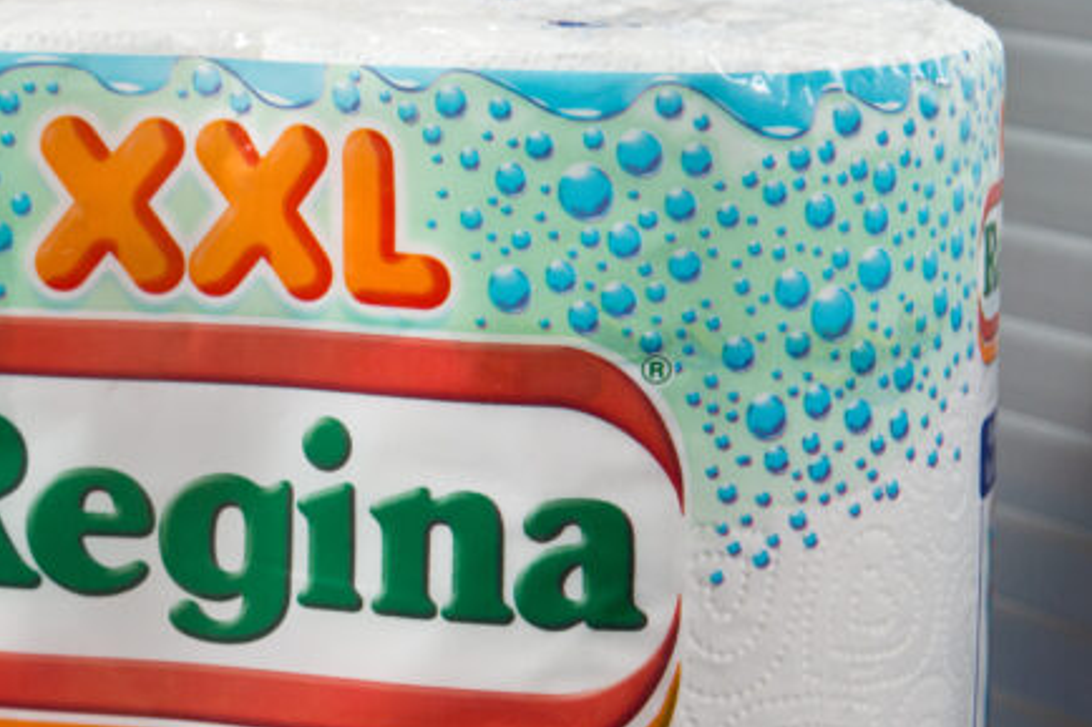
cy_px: 608
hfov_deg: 11.5
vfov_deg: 7.7
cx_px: -83
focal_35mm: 177
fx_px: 5367
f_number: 3.5
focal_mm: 50
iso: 100
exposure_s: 1/250
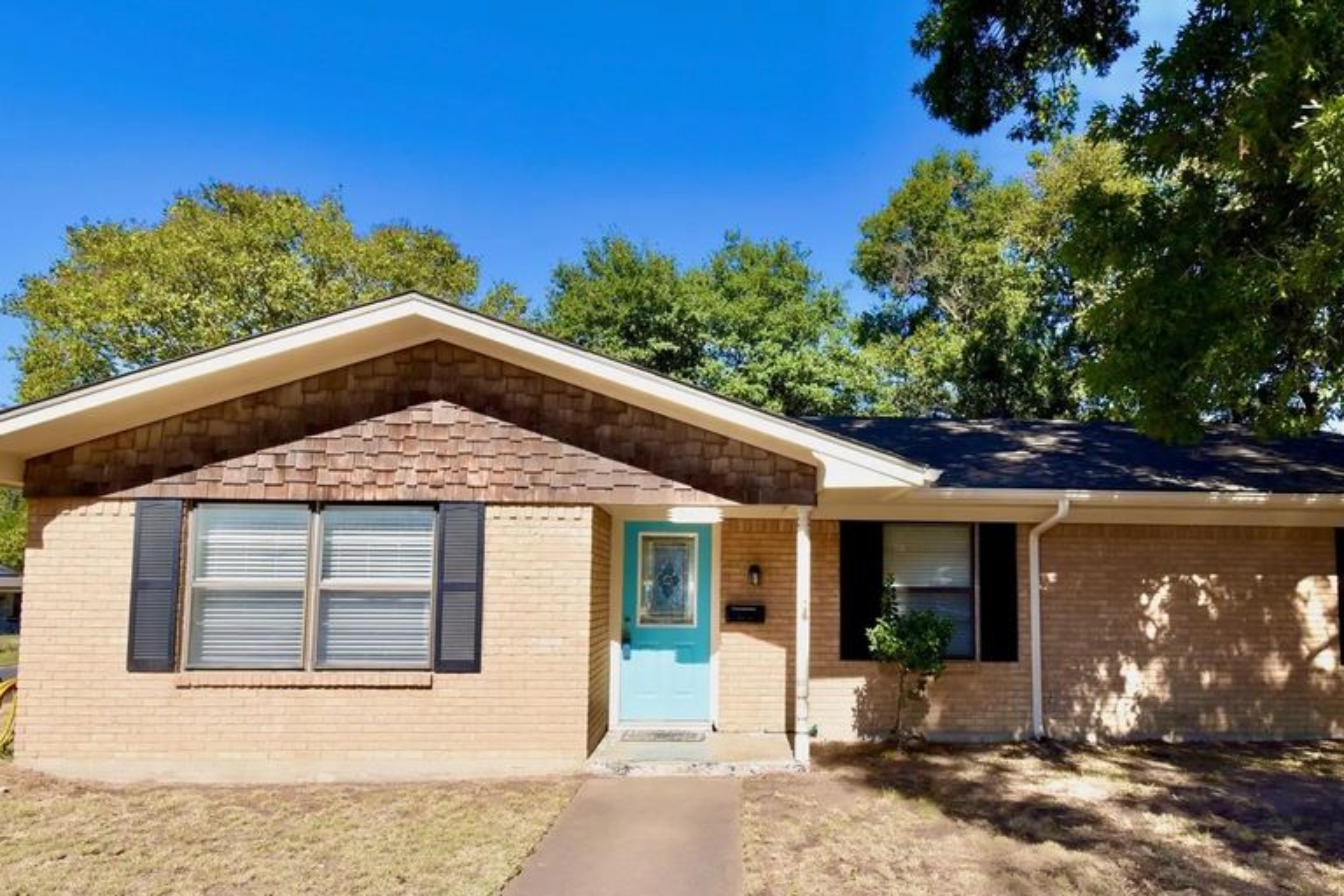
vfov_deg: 61.4
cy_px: 540
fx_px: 747
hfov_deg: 83.8
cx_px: 728
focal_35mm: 20
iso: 100
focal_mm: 10
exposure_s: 1/200
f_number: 8
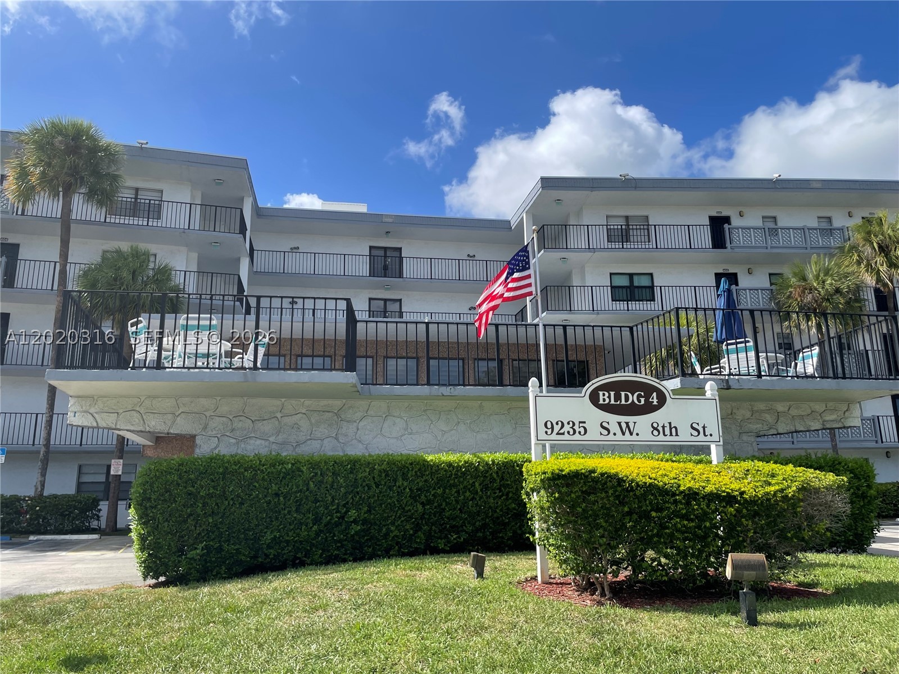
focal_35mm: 26
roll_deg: +0.4
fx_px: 675
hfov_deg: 67.3
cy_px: 337
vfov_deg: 53.1
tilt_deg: +13.7
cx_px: 450
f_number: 1.6
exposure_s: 1/2681
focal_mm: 4.2
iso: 32
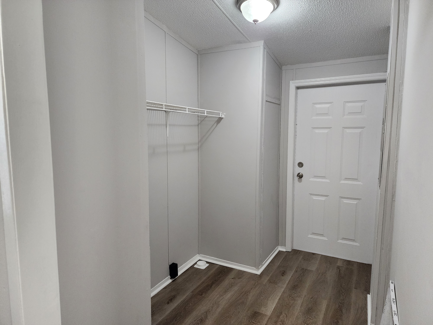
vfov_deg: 58.9
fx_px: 288
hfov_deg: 73.9
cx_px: 216
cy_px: 162
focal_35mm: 23
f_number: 1.8
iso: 640
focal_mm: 6.4
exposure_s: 1/120
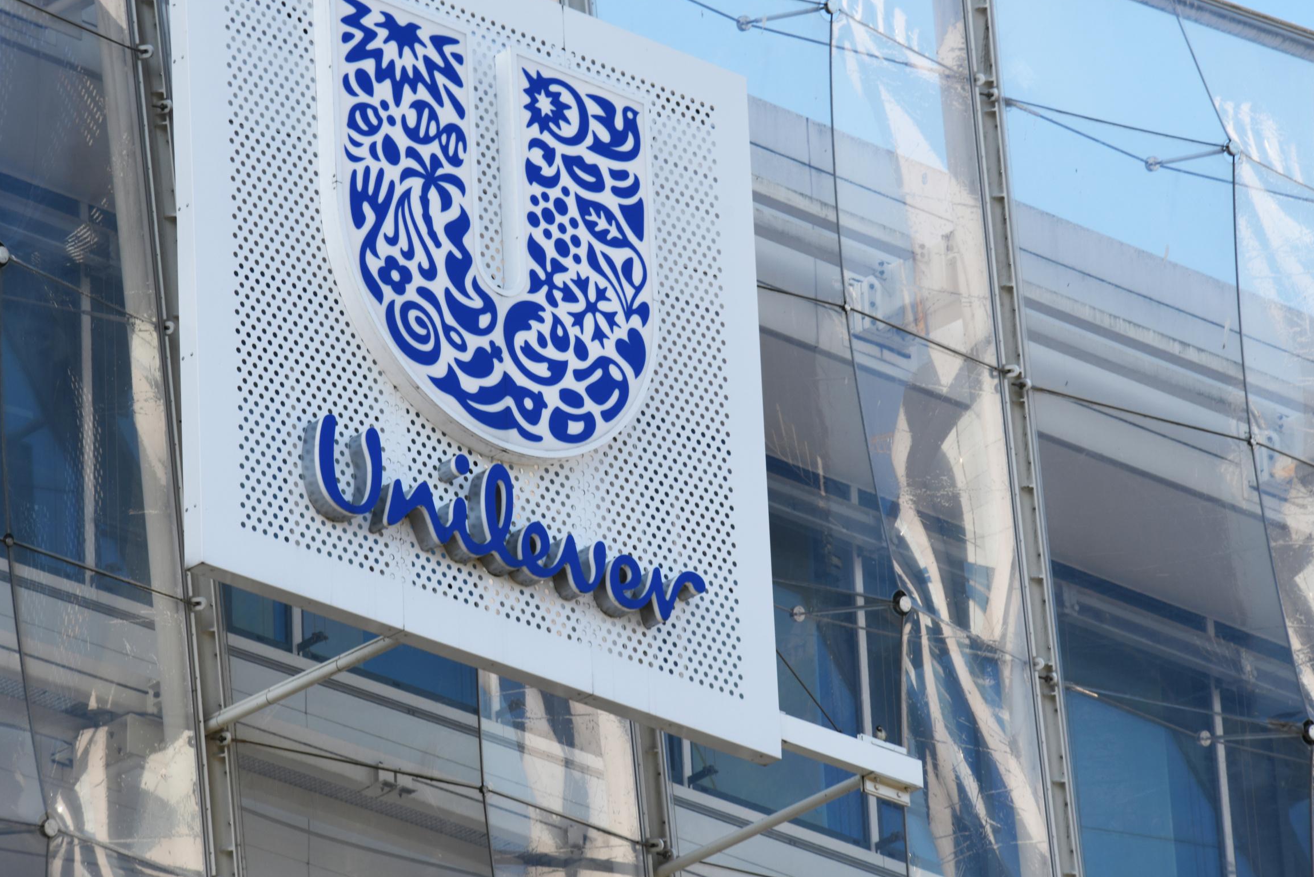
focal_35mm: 274
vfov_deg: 5.0
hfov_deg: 7.5
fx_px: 10003
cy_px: 327
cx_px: 591
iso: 100
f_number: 10
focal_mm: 210
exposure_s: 1/125
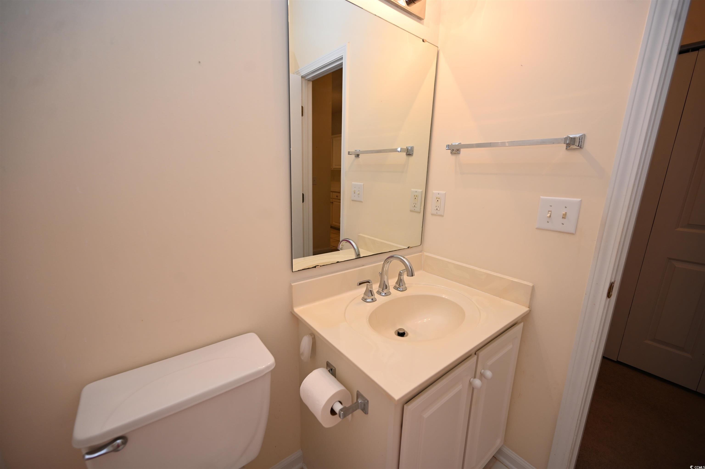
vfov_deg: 81.1
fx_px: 274
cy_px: 234
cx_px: 352
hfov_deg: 104.3
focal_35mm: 14
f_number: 4
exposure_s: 1/60
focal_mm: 14
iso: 250
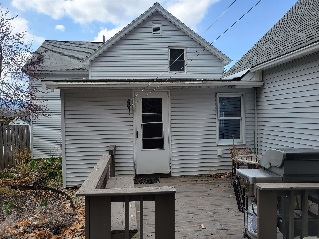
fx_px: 240
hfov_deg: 67.3
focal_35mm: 26
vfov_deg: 53.1
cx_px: 160
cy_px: 120
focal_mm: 5.4
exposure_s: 1/1325
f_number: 1.8
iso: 40
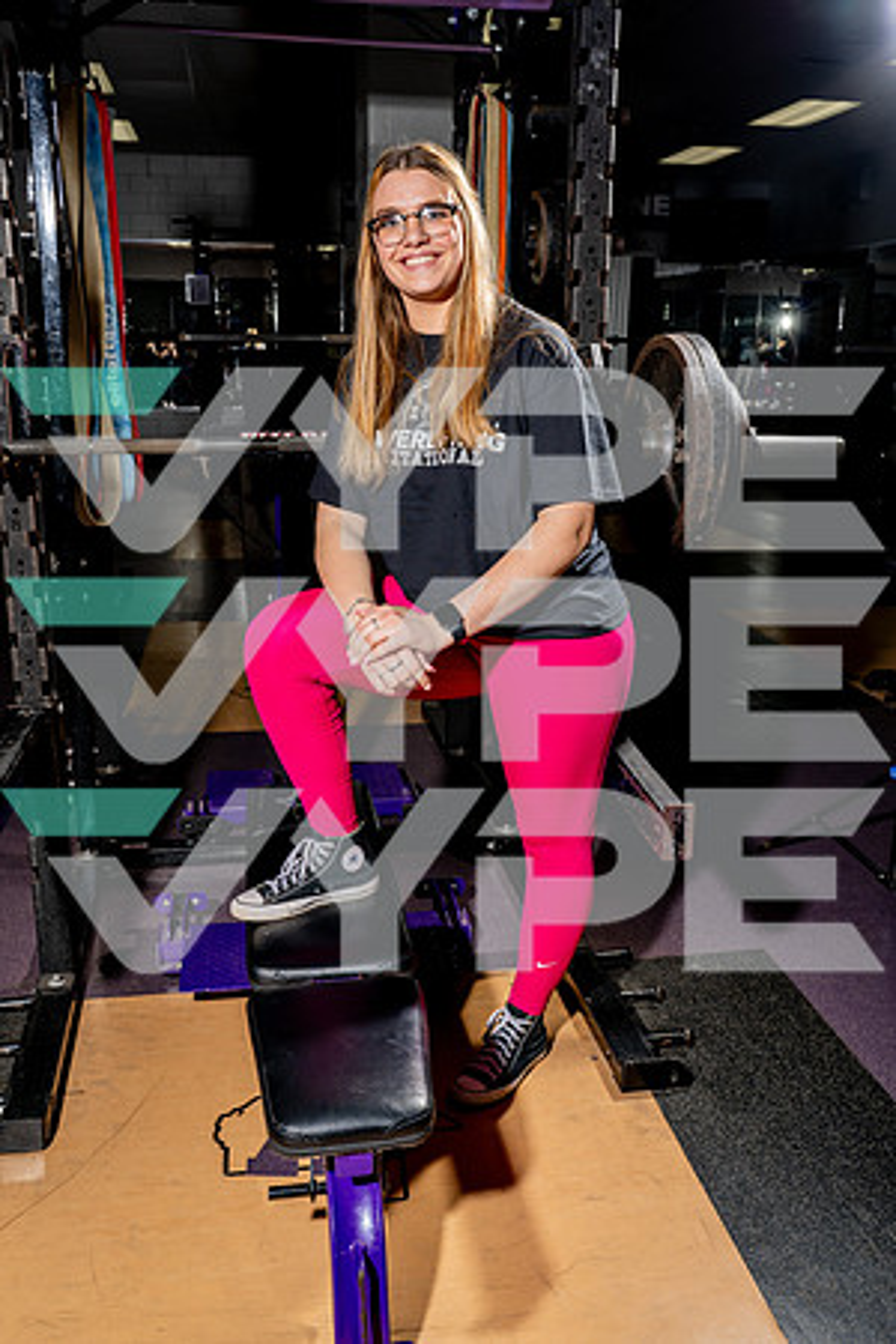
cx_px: 448
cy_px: 672
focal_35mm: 32
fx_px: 1195
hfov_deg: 41.1
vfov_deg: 58.7
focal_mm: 32
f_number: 8
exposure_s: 1/250
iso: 200
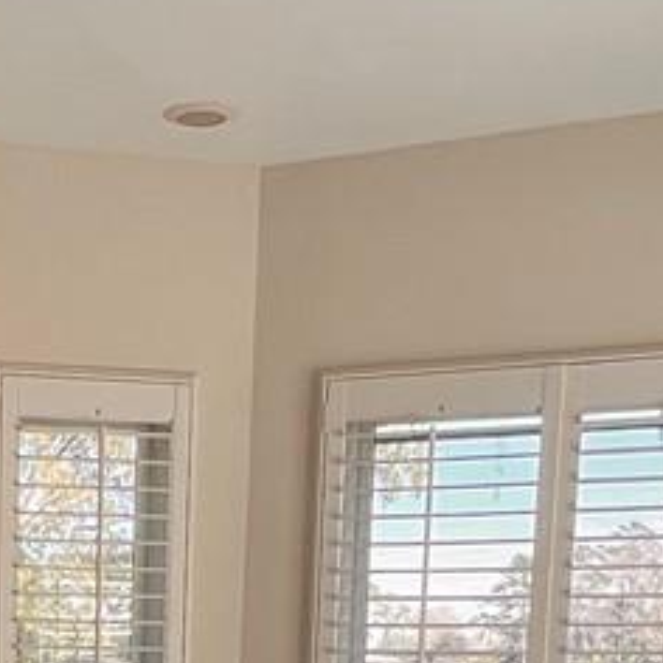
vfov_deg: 19.2
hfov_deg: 21.2
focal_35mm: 78
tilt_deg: -11.1
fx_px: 1690
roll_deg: -0.4
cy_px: 1017
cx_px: -39
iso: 40
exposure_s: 1/120
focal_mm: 1.57
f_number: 1.8
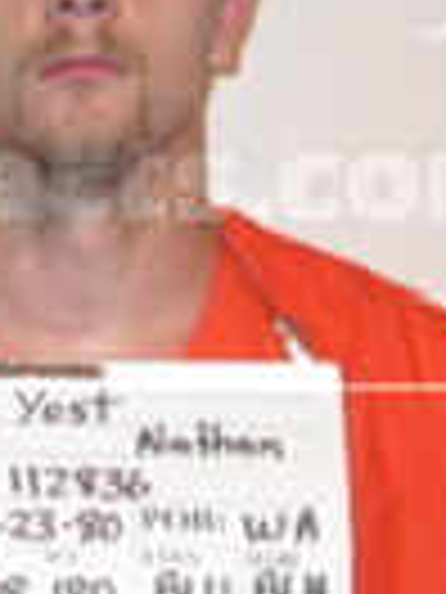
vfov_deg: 13.0
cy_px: 169
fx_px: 2611
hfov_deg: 9.7
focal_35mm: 152
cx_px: 29
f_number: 3
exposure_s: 1/60.3
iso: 100
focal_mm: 12
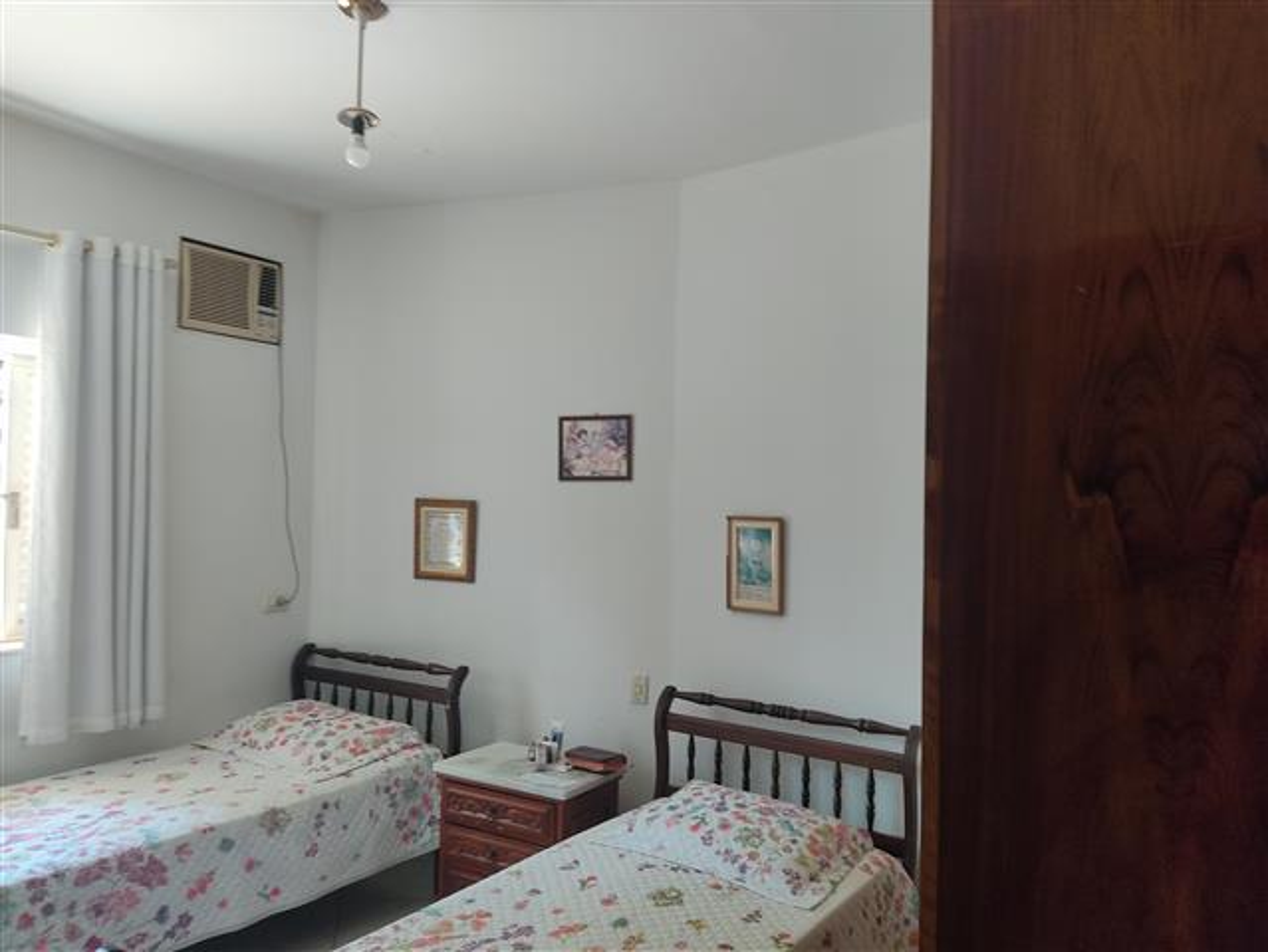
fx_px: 953
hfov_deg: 67.3
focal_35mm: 26
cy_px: 476
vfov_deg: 53.1
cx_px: 634
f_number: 1.79
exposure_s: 1/40
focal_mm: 4.74
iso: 116
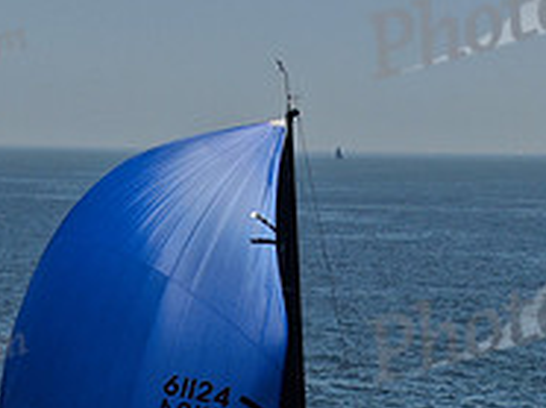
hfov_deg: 13.2
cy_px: 515
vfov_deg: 9.7
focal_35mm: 150
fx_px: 2363
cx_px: 200
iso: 100
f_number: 3.8
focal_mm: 8.6
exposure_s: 1/2000
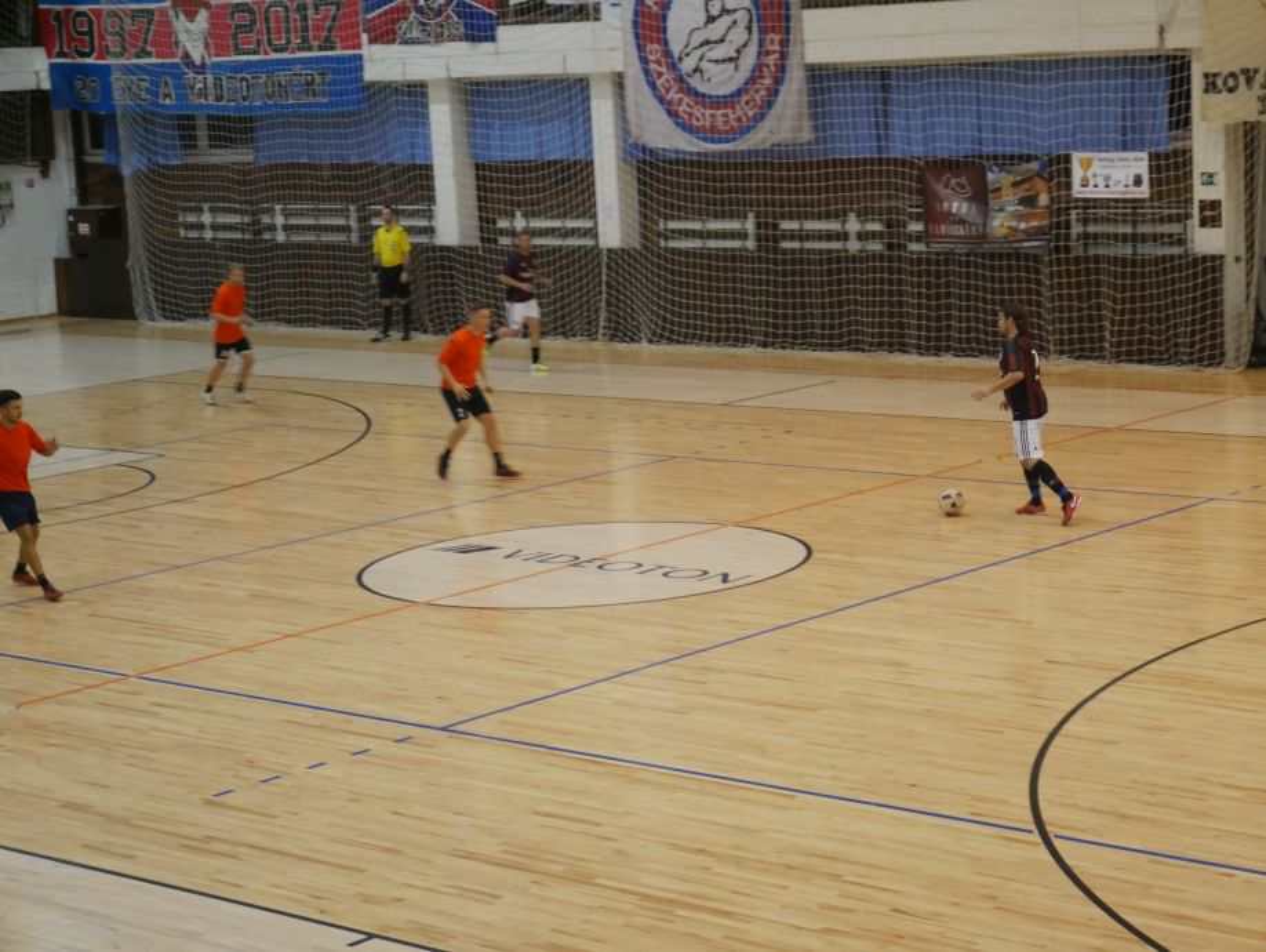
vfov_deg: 17.6
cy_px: 476
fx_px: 3075
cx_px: 633
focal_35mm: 84
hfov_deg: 23.3
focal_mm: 42
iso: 2500
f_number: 5.6
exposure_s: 1/100
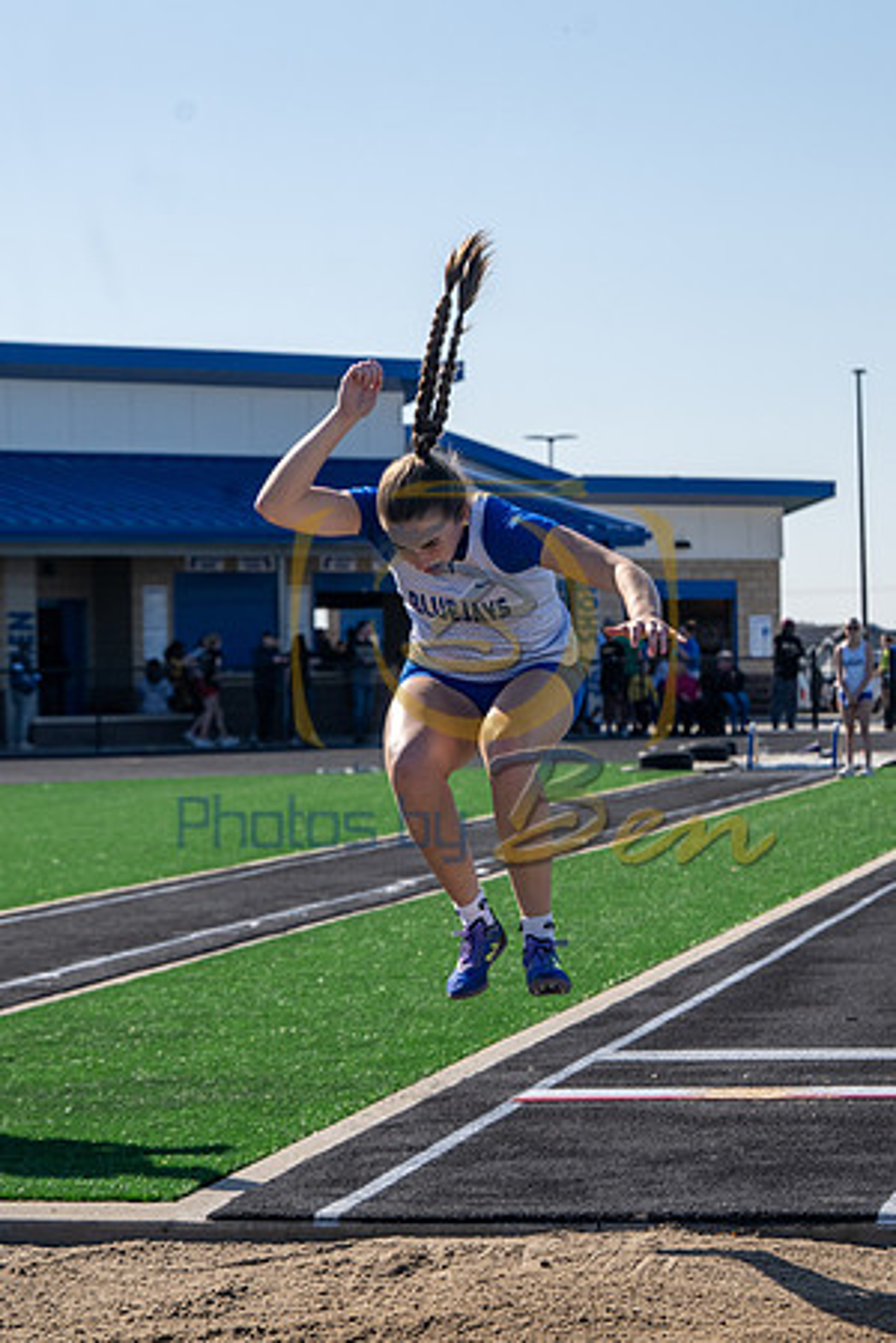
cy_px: 672
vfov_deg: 17.3
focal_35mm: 118
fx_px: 4405
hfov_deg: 11.6
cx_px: 448
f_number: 6.3
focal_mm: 79
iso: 200
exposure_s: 1/1000
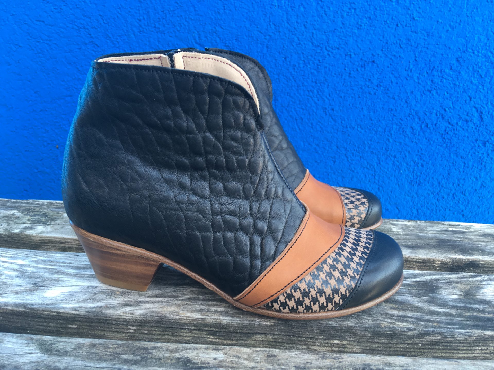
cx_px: 247
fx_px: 414
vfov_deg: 48.2
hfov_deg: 61.7
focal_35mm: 29
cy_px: 185
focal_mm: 4.15
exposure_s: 1/50
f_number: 2.2
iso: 25
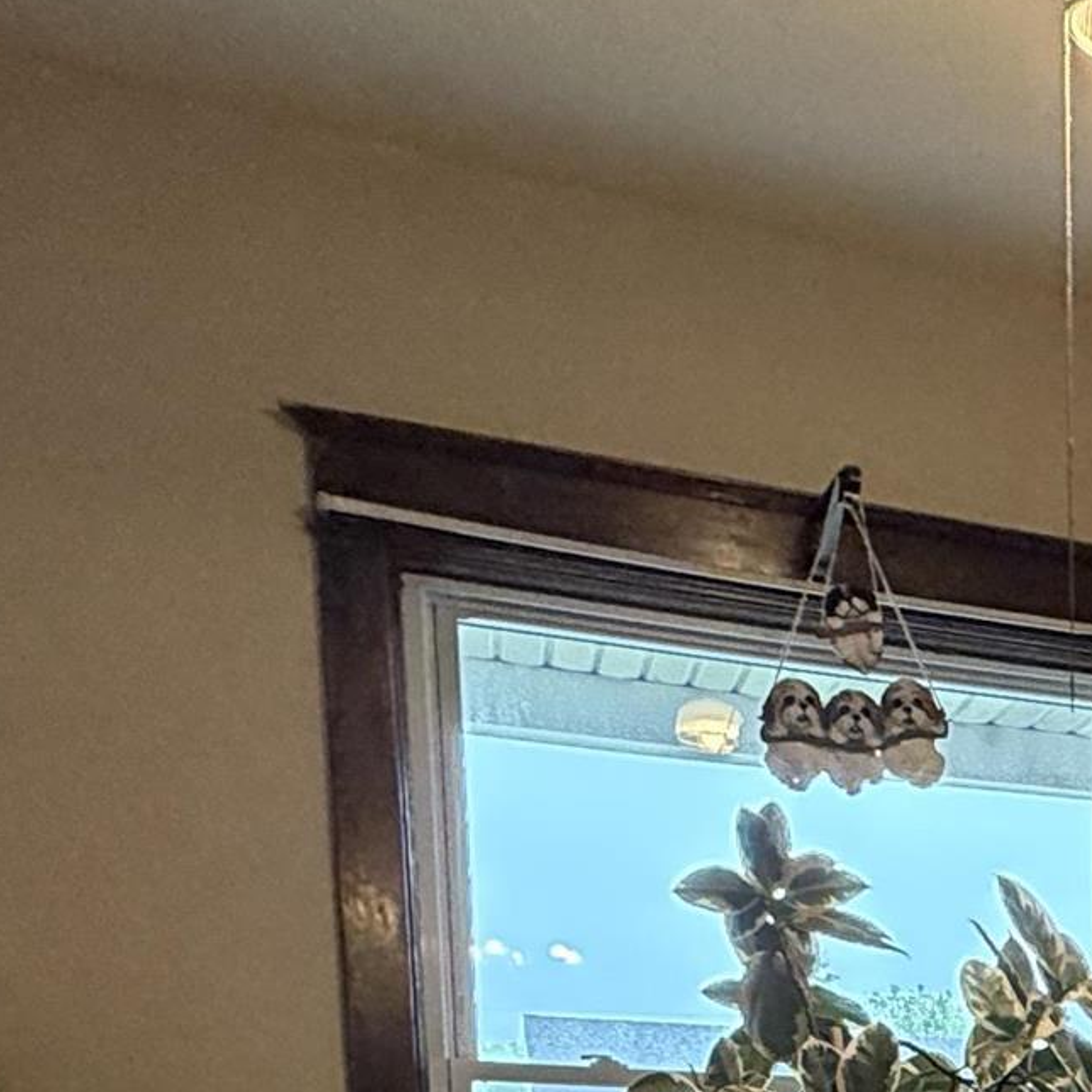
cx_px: 1606
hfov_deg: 23.6
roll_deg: -2.1
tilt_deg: -8.7
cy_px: 1472
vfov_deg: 24.7
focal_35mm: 59
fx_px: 2106
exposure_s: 1/60
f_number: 2.2
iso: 500
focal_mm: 2.22
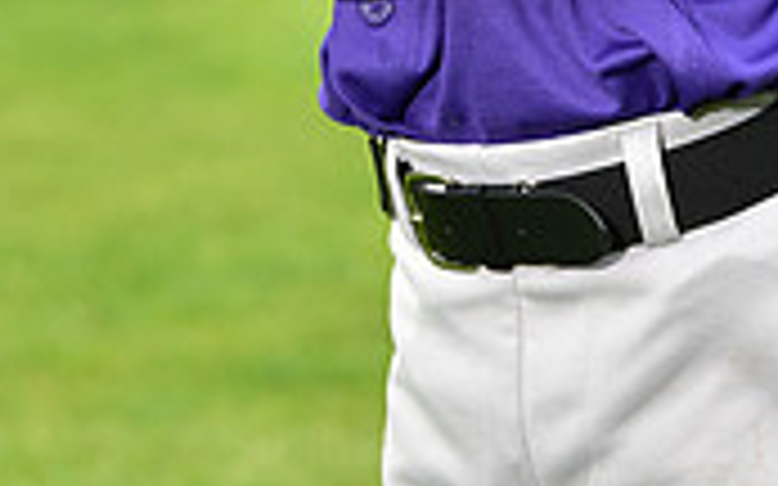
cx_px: 663
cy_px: -428
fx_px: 9432
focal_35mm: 445
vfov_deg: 2.9
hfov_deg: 4.7
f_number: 5.6
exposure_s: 1/250
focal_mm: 130
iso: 400
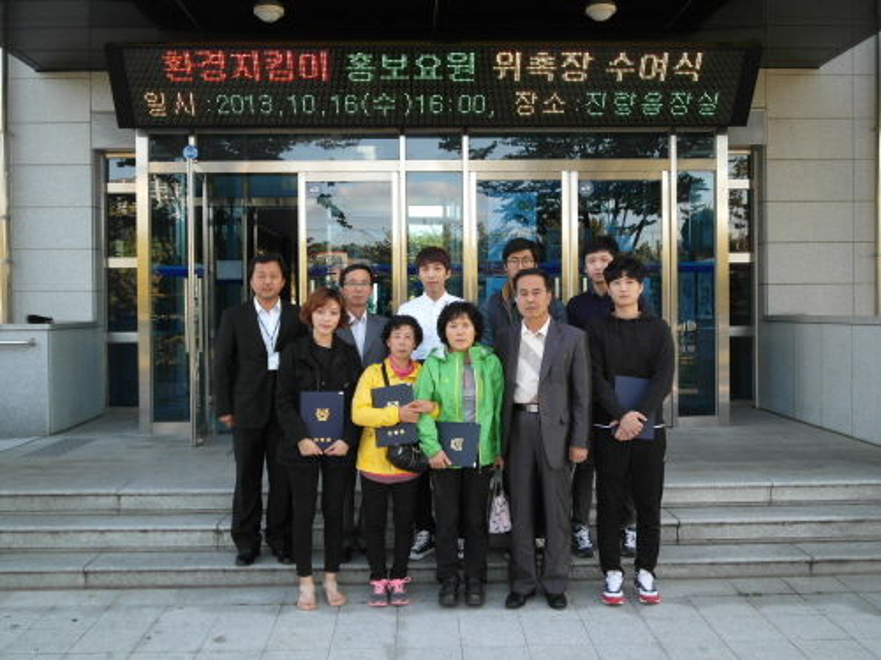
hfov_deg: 52.6
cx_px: 440
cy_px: 330
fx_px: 891
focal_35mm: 35
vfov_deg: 40.7
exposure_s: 1/60
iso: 100
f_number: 4.2
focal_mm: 6.5
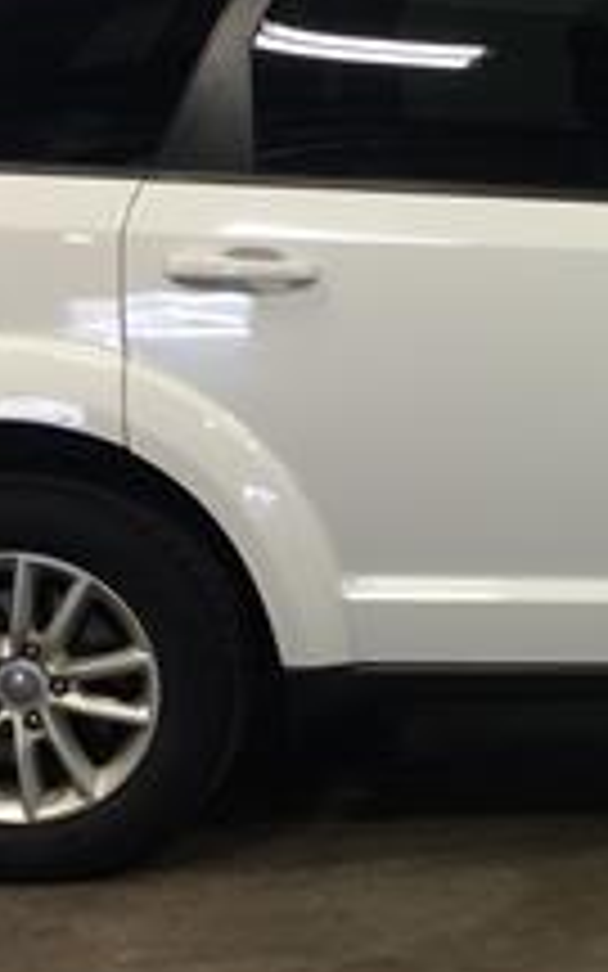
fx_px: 2413
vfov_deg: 22.8
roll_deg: +1.5
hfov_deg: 13.7
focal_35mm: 91
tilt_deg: -12.1
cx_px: 847
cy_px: 464
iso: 40
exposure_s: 1/30
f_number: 2.2
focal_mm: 4.15
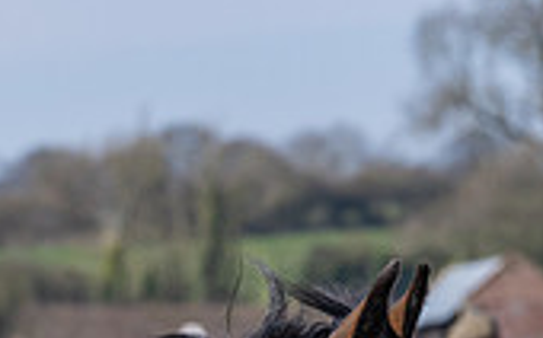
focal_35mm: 491
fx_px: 7261
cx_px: -254
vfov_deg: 2.7
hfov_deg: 4.3
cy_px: 625
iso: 200
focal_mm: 81
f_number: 5
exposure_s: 1/1600
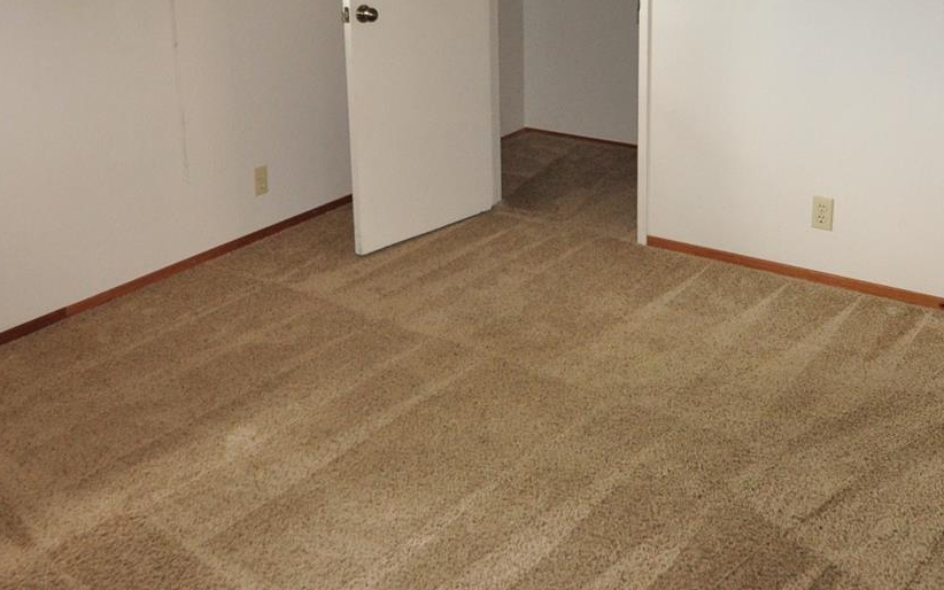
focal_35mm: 39
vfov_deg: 31.5
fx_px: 1003
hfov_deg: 50.4
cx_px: 463
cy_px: 77
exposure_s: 1/60
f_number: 4
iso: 800
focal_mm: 14
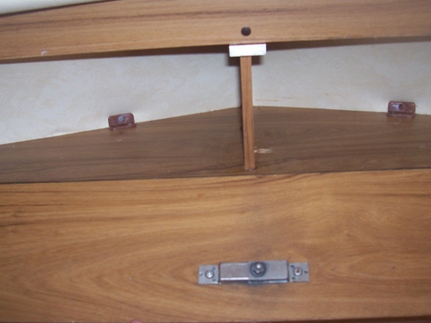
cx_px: 221
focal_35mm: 42
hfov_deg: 44.8
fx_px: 523
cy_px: 175
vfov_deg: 34.3
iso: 140
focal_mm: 5.6
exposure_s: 1/112
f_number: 2.7
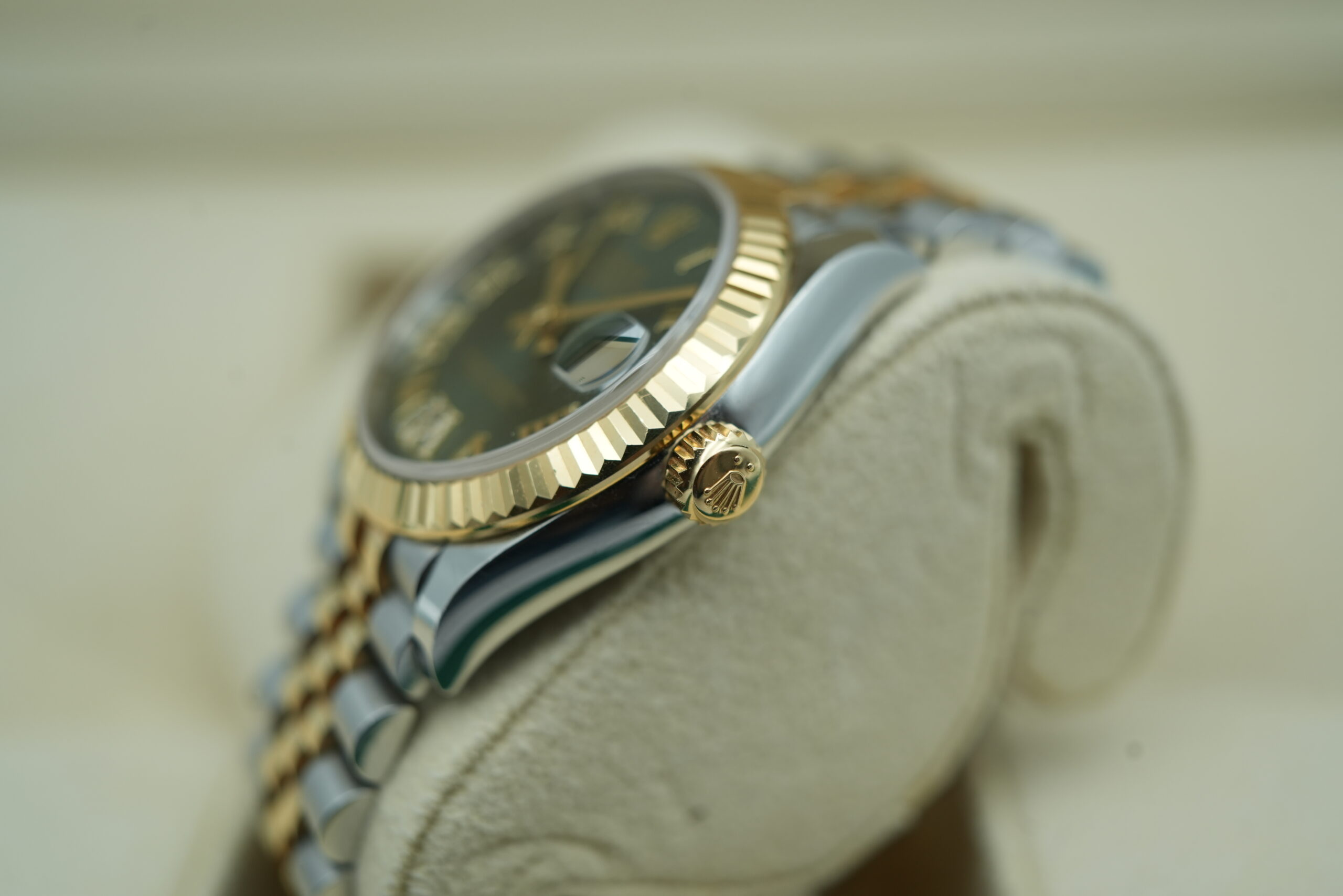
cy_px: 448
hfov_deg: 54.4
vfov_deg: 37.9
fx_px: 1306
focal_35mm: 35
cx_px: 672
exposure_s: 1/250
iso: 400
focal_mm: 35
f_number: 5
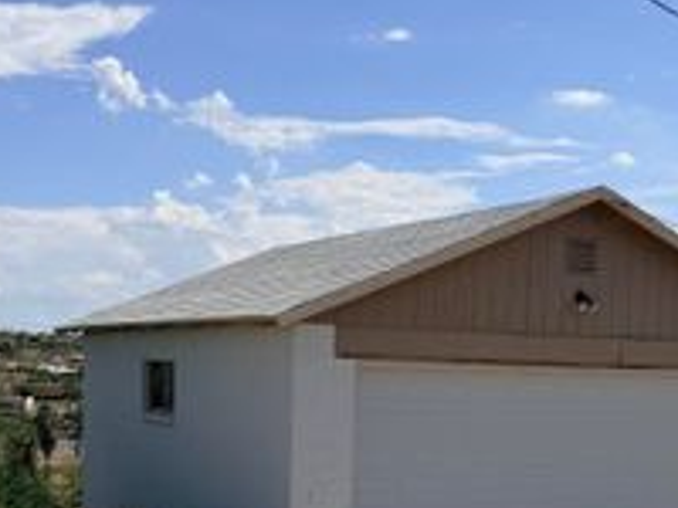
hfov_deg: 32.2
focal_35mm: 60
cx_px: 342
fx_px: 1175
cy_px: 435
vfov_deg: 23.9
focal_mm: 6.76
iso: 80
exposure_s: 1/8130
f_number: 1.78
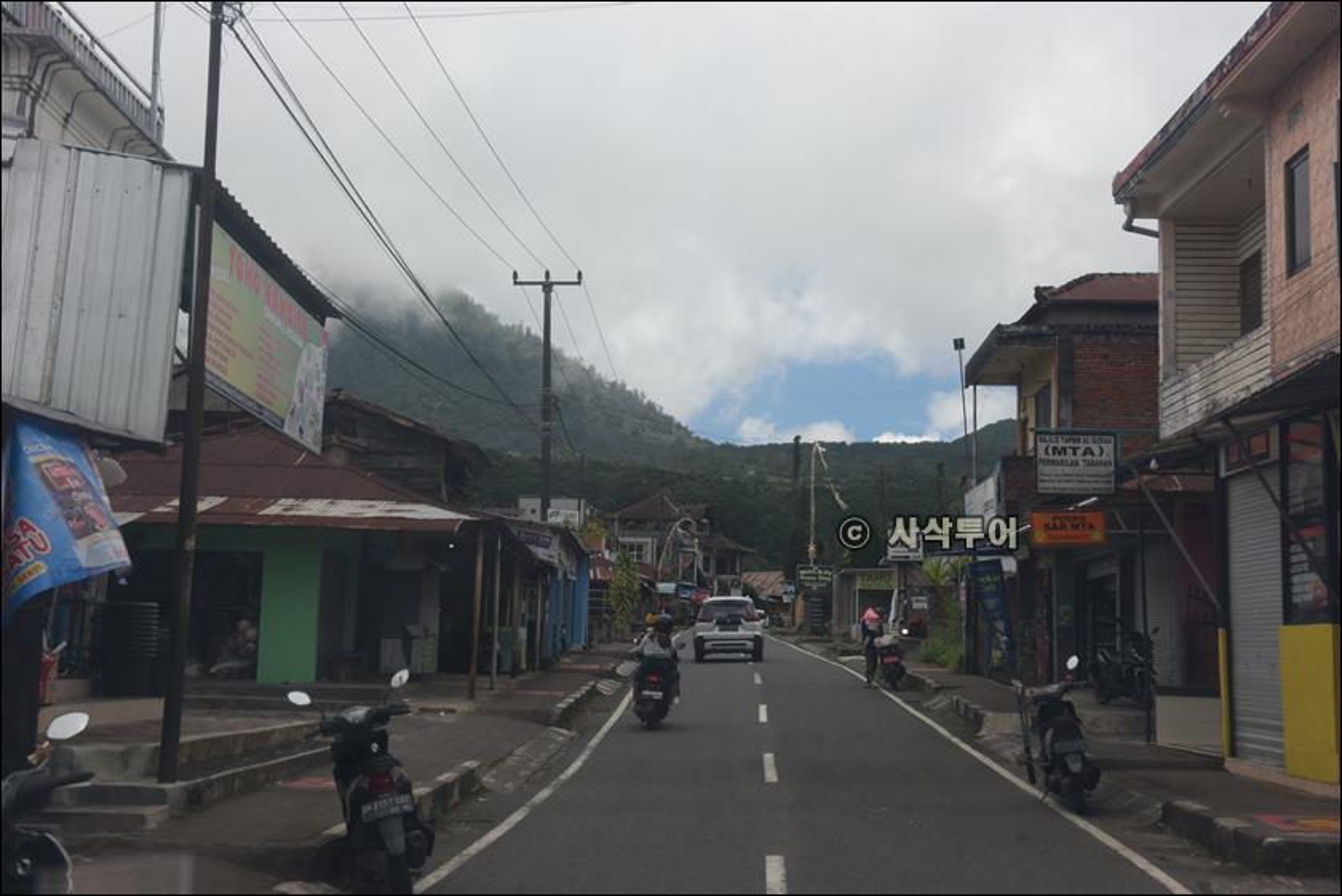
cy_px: 448
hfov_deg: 44.5
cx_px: 671
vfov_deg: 30.5
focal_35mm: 44
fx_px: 1641
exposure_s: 1/200
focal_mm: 44
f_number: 7.1
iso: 200
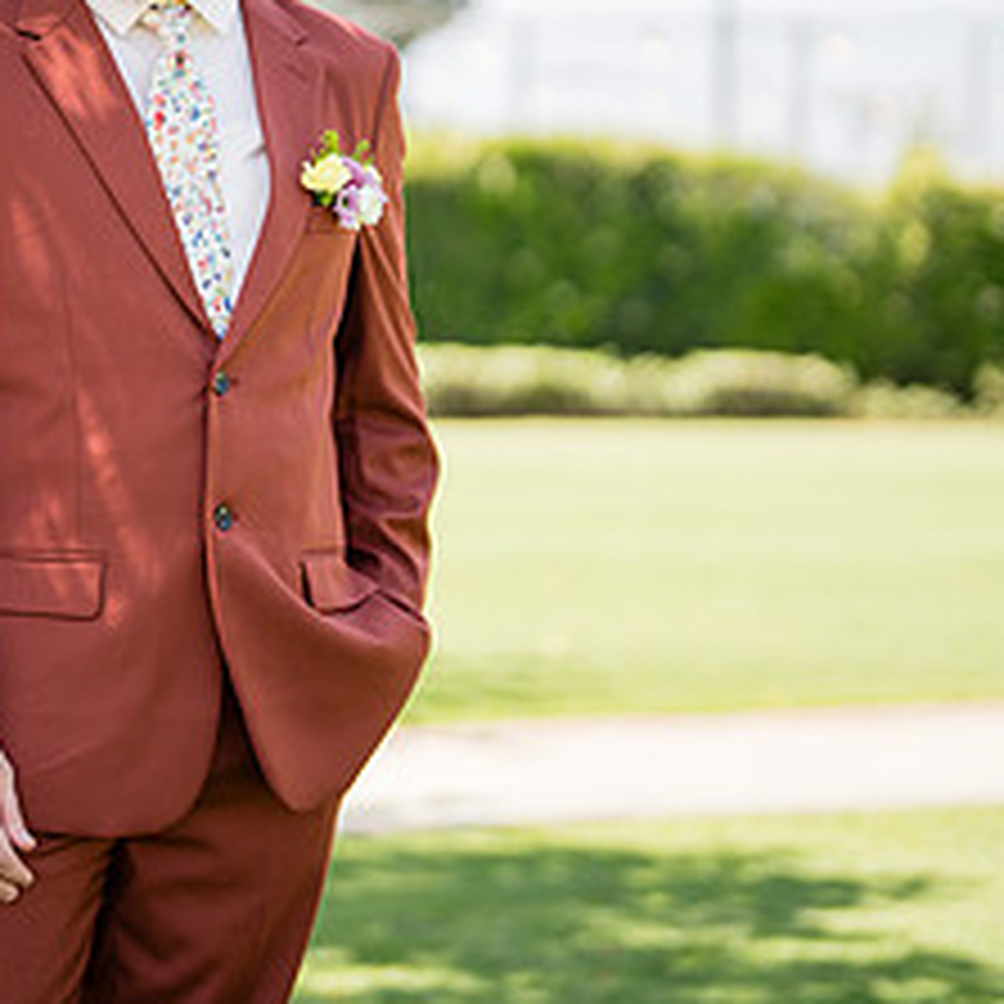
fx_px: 3806
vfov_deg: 14.9
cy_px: 208
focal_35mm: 116
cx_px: 94
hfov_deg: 14.9
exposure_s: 1/2000
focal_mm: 50
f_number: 1.3
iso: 100
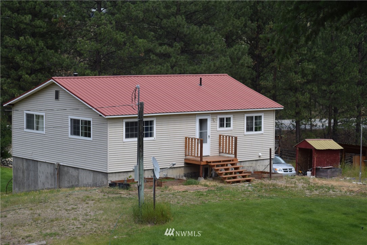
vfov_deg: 13.0
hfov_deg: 19.5
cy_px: 122
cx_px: 184
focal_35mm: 105
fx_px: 1070
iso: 200
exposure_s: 1/640
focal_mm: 70
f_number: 6.3
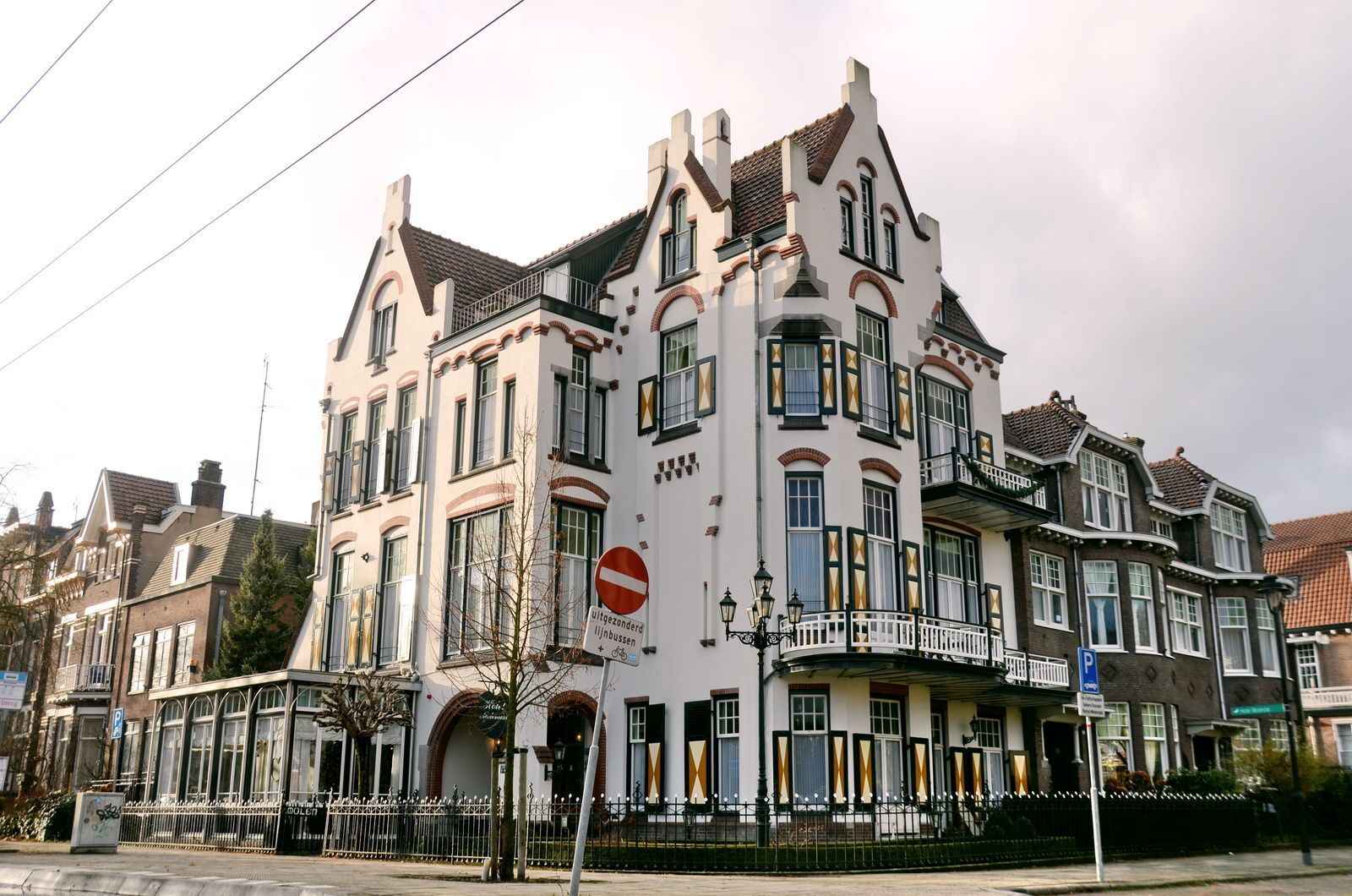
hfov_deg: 57.3
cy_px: 448
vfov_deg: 39.8
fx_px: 1237
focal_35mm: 33
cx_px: 676
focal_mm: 22
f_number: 7.1
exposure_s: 1/200
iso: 100
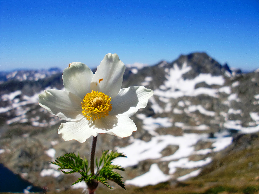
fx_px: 269
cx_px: 130
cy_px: 97
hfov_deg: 51.4
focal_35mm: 36
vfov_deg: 39.7
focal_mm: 6.3
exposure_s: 1/320
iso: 64
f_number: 7.9
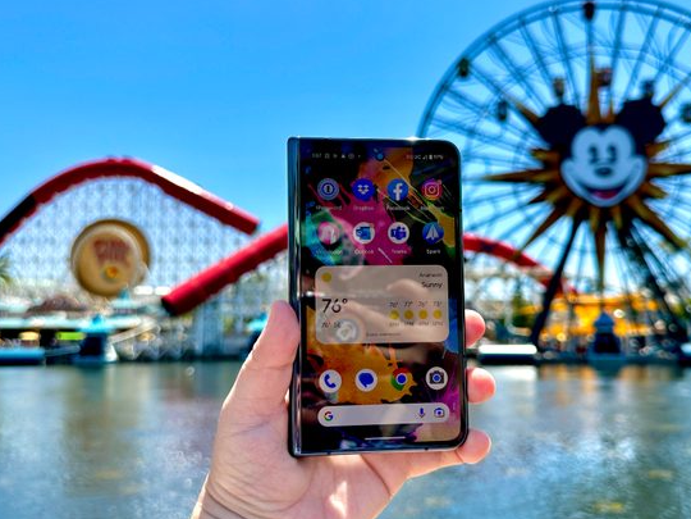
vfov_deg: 44.2
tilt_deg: +5.7
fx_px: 639
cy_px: 255
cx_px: 372
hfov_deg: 56.8
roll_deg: -0.4
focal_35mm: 32
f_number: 1.78
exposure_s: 1/3472
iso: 80
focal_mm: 6.86
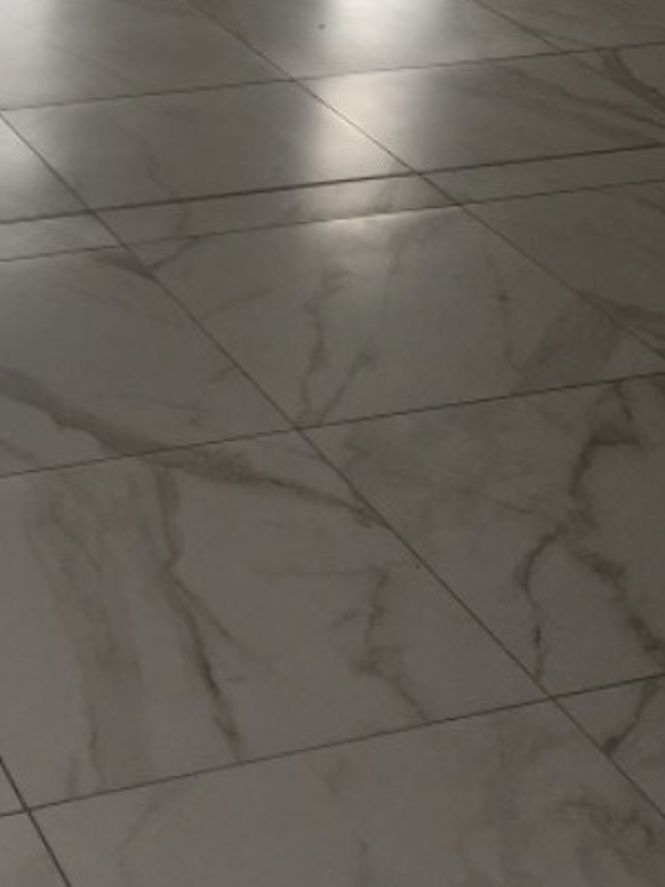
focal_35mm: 87
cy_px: -84
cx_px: 16
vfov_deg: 21.4
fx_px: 2228
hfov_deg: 16.6
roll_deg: -1.6
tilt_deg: -15.0
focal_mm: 4.15
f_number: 2.2
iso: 25
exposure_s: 1/100
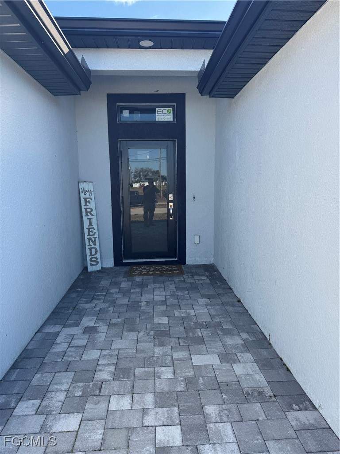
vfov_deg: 71.6
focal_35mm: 24
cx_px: 170
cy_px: 227
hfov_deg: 56.8
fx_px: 314
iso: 80
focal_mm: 6.76
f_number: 1.78
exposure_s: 1/938
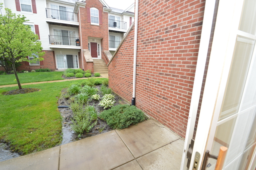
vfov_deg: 77.3
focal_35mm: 15
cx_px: 128
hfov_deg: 100.4
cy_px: 85
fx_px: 107
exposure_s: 1/125
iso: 400
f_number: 5.6
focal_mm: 10
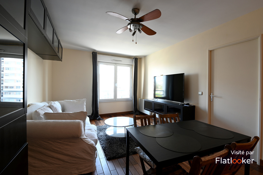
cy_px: 88
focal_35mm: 16
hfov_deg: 96.8
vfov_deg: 73.7
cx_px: 132
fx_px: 117
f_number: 11
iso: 100
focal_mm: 16
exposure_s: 1.6
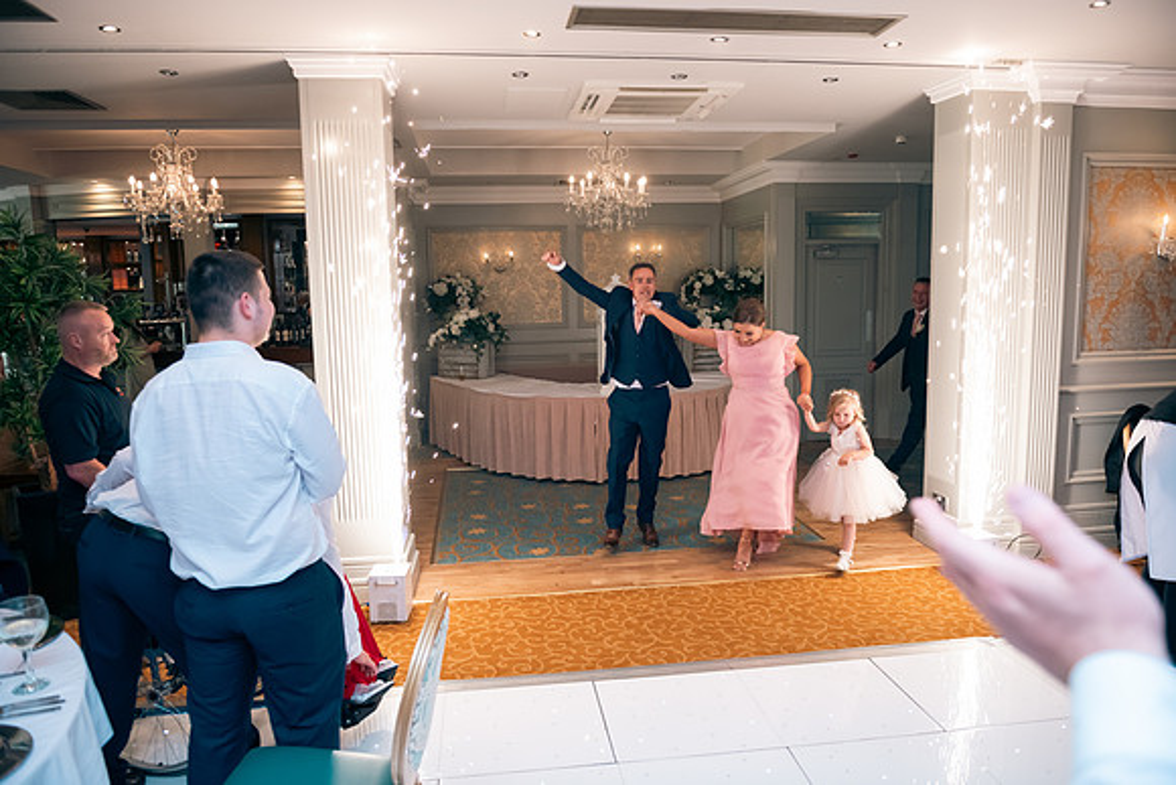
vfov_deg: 53.2
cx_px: 588
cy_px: 392
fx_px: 784
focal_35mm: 24
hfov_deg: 73.7
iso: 640
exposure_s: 1/160
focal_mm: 24
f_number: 3.5
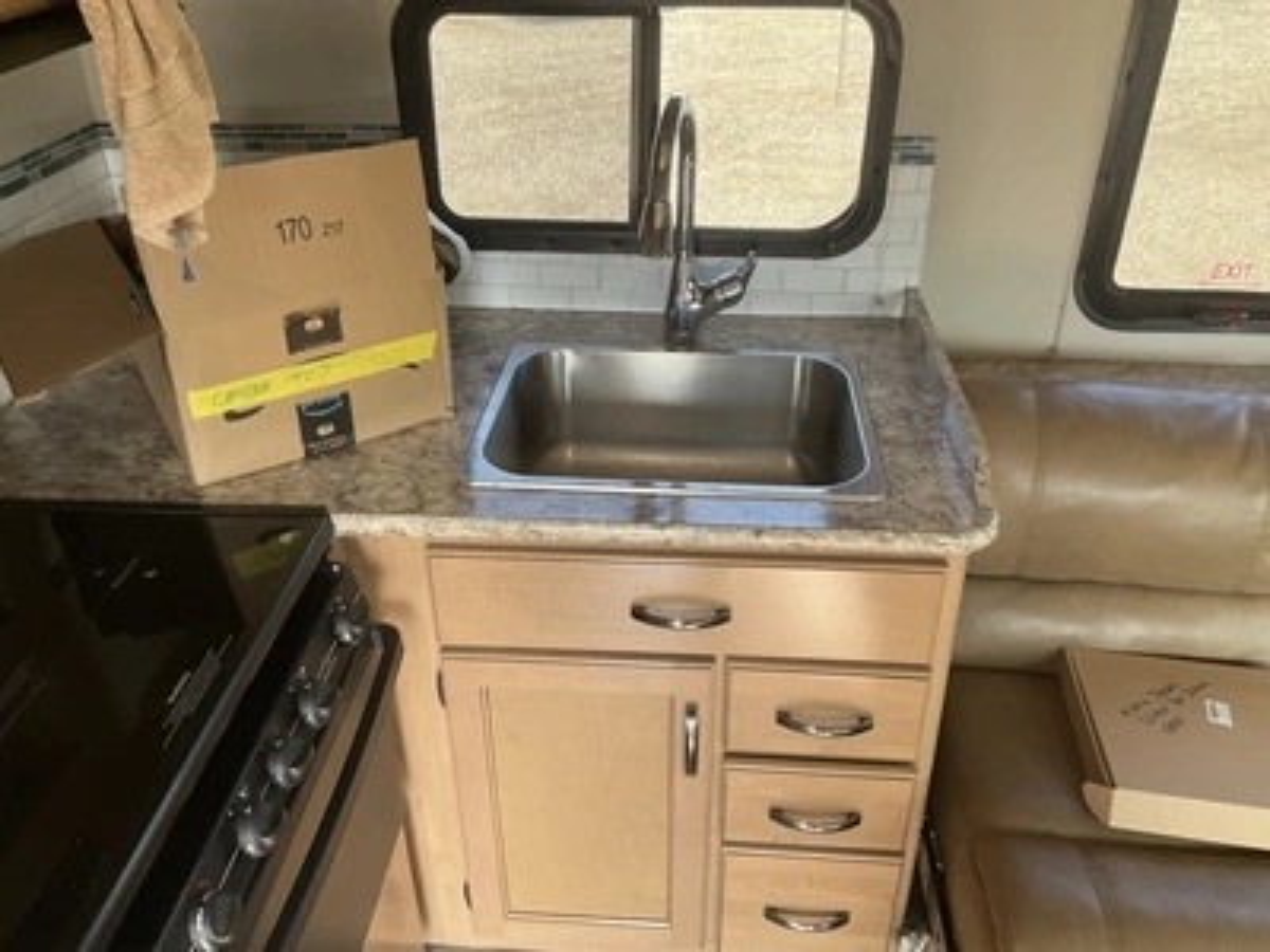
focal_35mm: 29
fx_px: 1064
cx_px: 635
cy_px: 476
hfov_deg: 61.7
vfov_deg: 48.2
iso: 64
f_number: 1.8
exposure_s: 1/122
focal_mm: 3
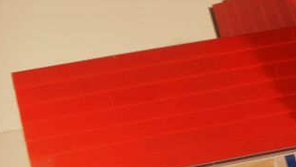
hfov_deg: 23.8
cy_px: 134
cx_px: 288
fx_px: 675
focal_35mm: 86
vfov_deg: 14.0
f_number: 3.5
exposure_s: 1/10
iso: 63
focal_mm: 6.6
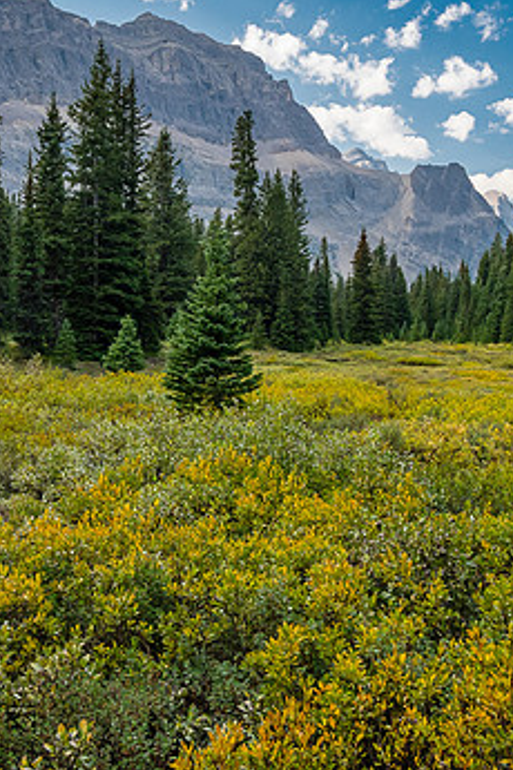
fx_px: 898
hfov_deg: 31.8
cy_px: 334
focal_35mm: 42
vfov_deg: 46.3
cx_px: 210
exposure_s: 1/60
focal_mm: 12
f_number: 8
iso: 200
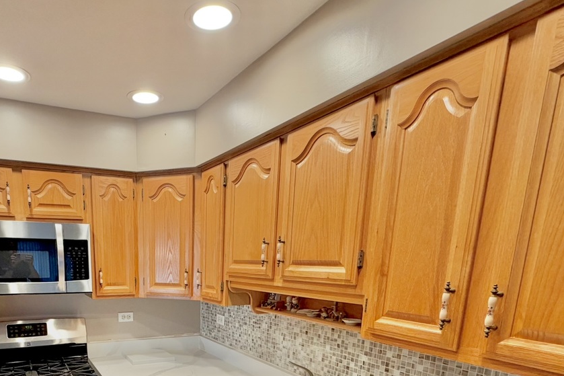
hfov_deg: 69.3
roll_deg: +0.1
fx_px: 392
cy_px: 342
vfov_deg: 46.1
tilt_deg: -12.1
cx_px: 184
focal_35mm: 25
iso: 250
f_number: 2.2
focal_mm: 2.22
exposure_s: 1/120
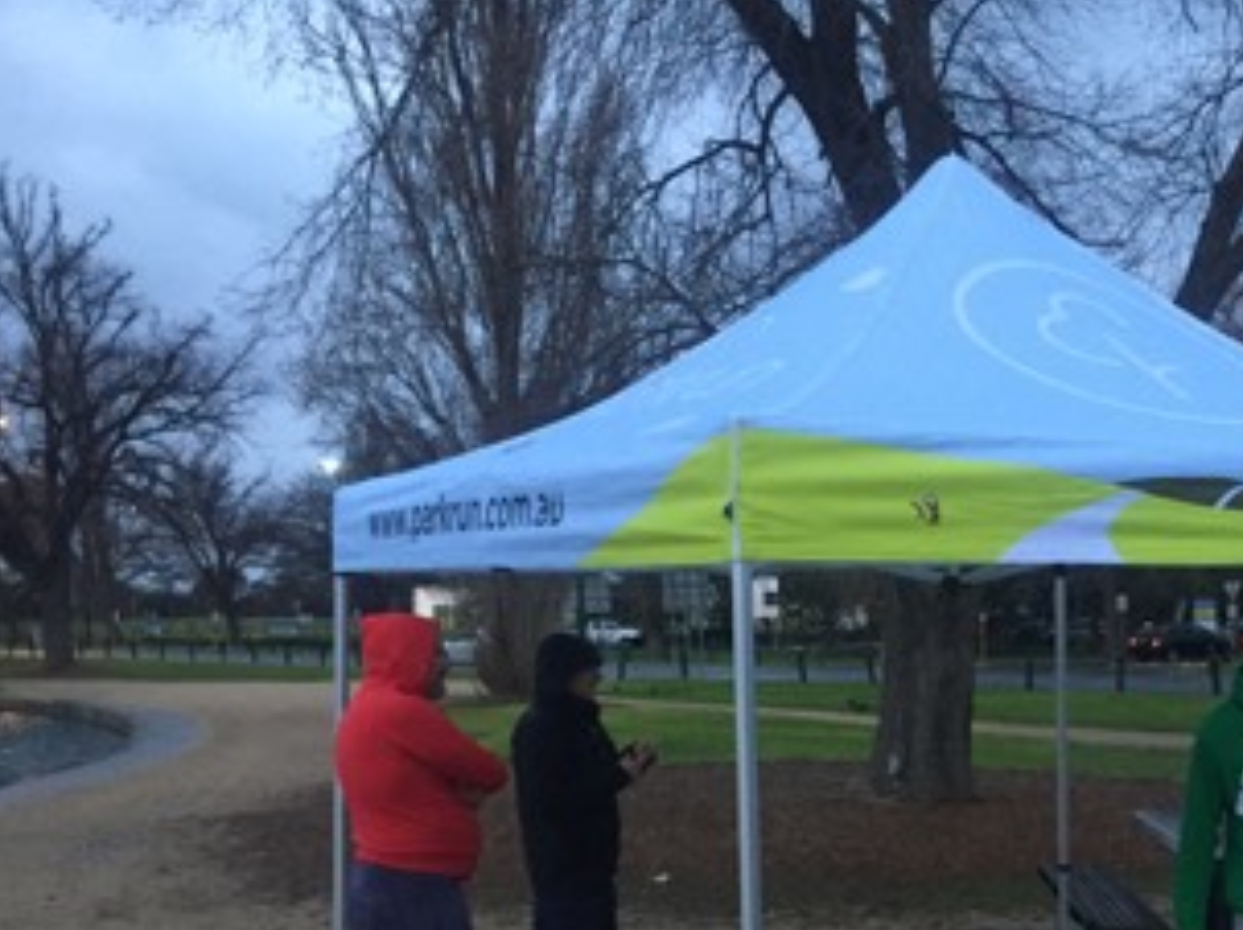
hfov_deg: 36.9
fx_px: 1794
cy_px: 778
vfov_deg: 28.3
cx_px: 988
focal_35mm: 50
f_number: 2.2
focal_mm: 4.15
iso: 200
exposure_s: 1/30
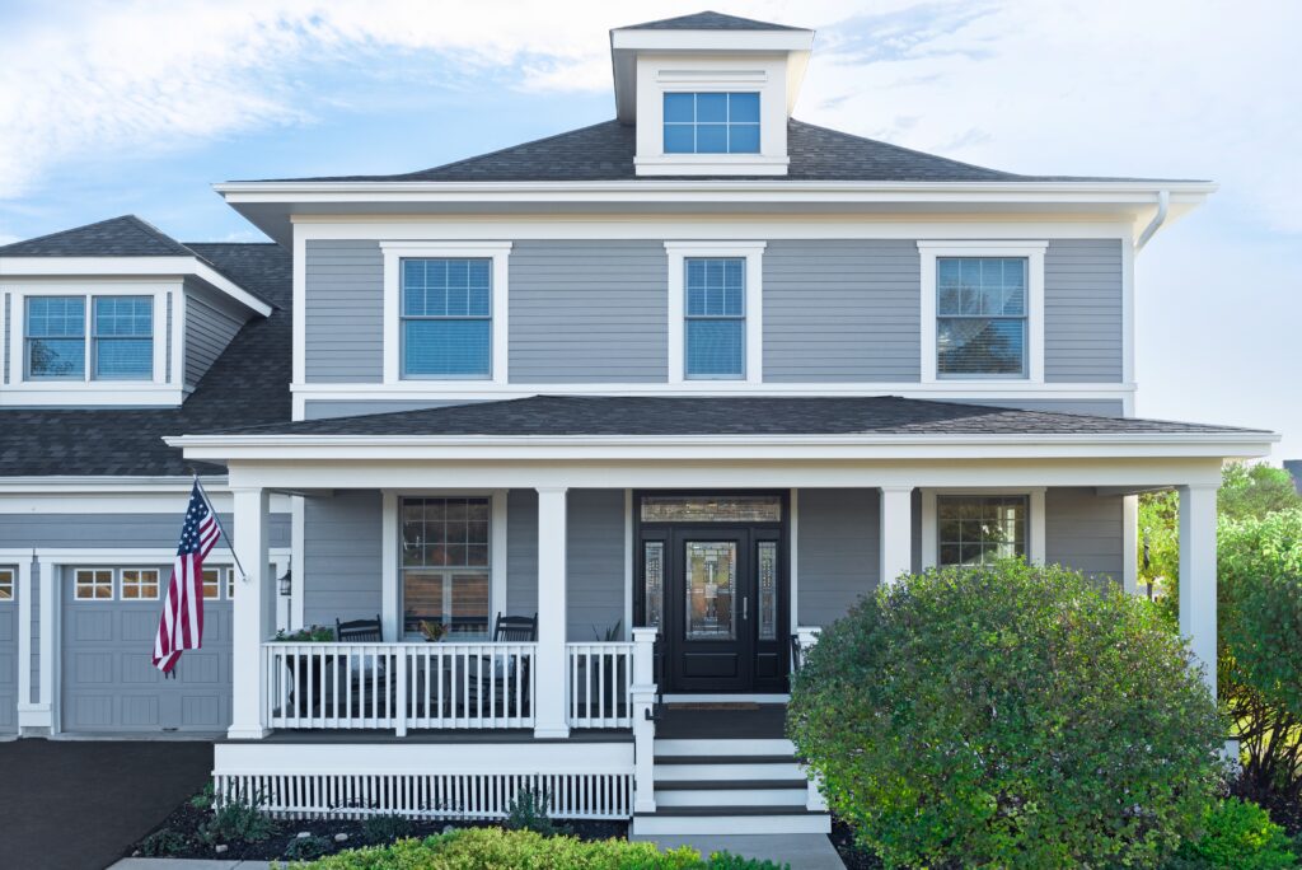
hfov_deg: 60.3
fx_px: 1122
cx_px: 651
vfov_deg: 42.4
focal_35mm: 31
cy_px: 435
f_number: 7.1
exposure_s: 1/160
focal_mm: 31
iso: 250
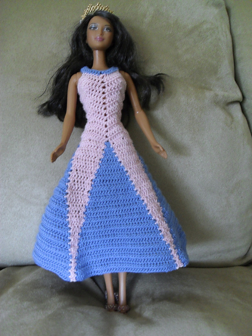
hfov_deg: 40.7
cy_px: 168
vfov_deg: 52.6
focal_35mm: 35
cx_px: 126
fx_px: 340
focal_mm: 6.2
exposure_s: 1/15
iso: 200
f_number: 2.8
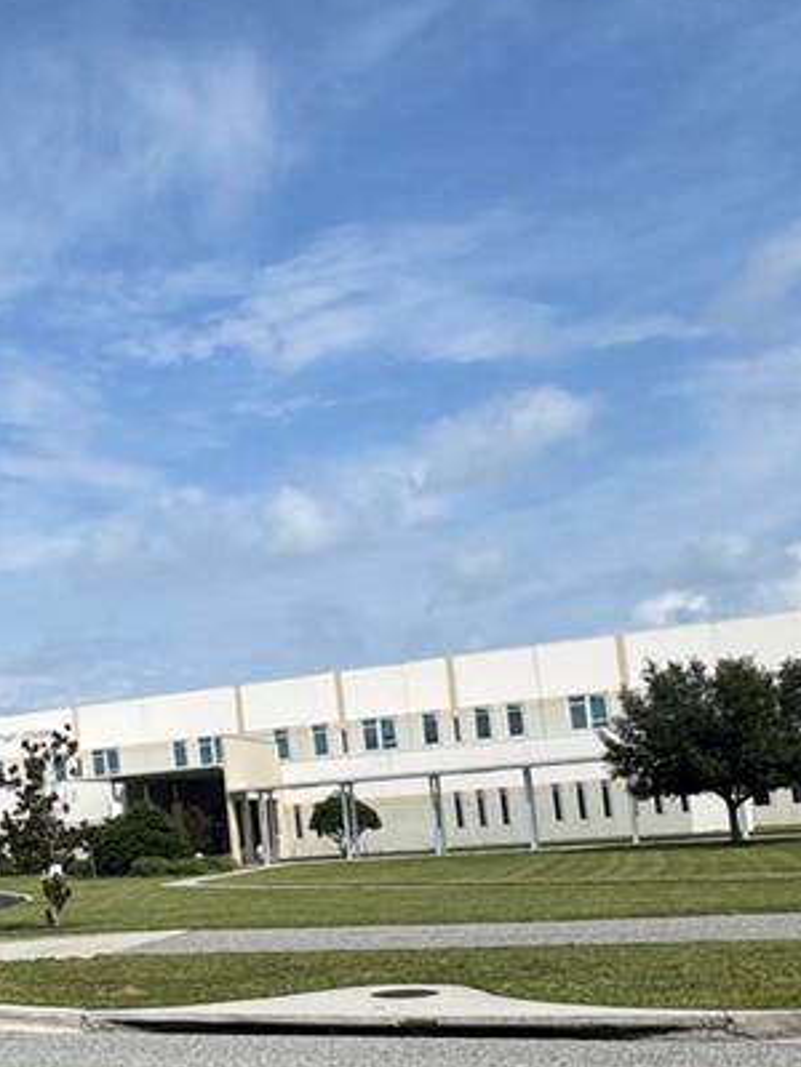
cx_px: -128
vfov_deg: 43.8
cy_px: 750
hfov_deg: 30.0
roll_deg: +4.3
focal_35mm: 42
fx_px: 1296
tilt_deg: +5.6
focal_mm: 2.22
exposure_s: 1/3717
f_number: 2.2
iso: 50
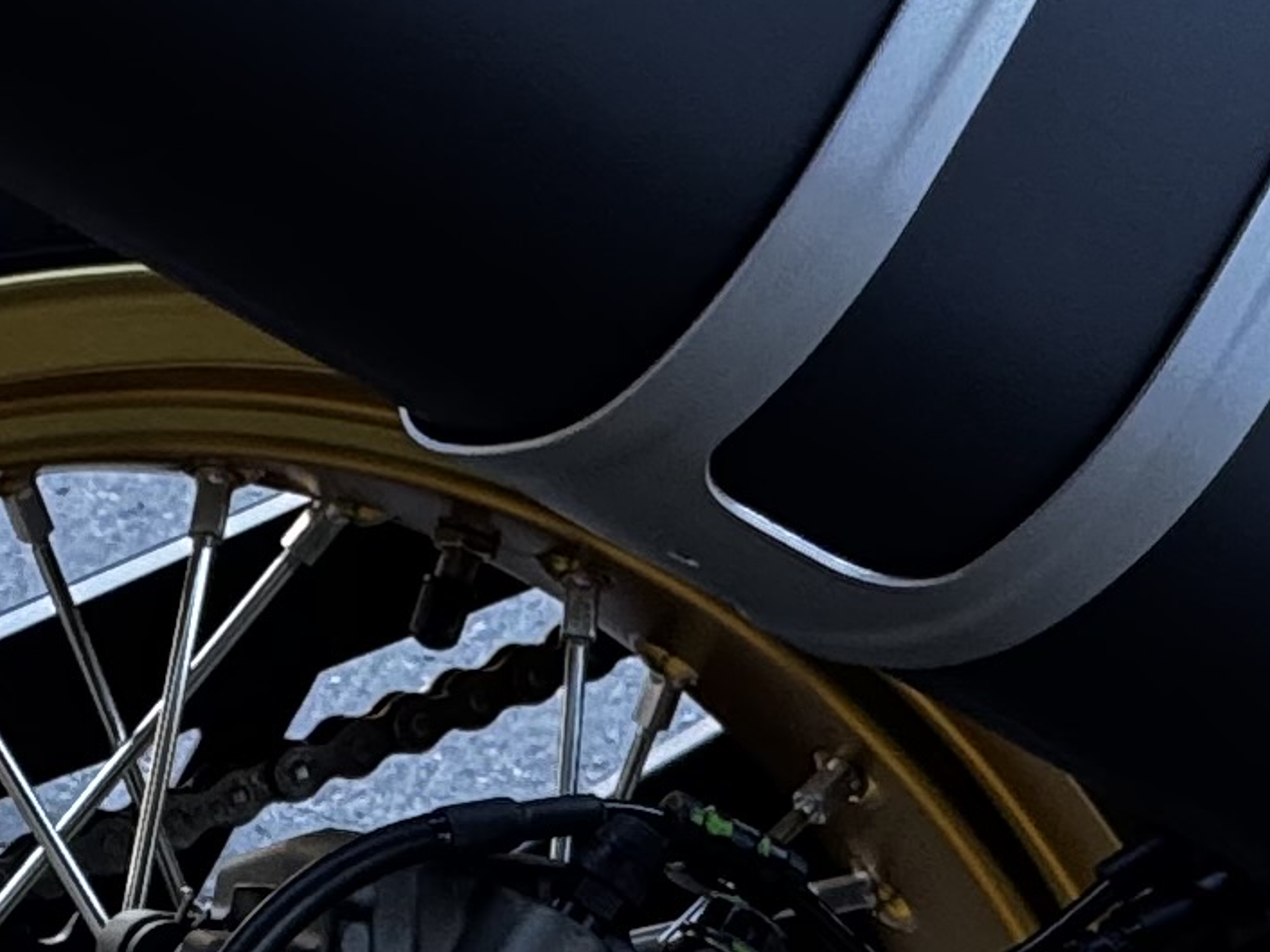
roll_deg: +6.2
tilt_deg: -24.8
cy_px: 853
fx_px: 2934
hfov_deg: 23.3
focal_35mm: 80
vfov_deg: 18.1
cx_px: -45
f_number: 2.2
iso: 160
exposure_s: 1/99
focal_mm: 2.22
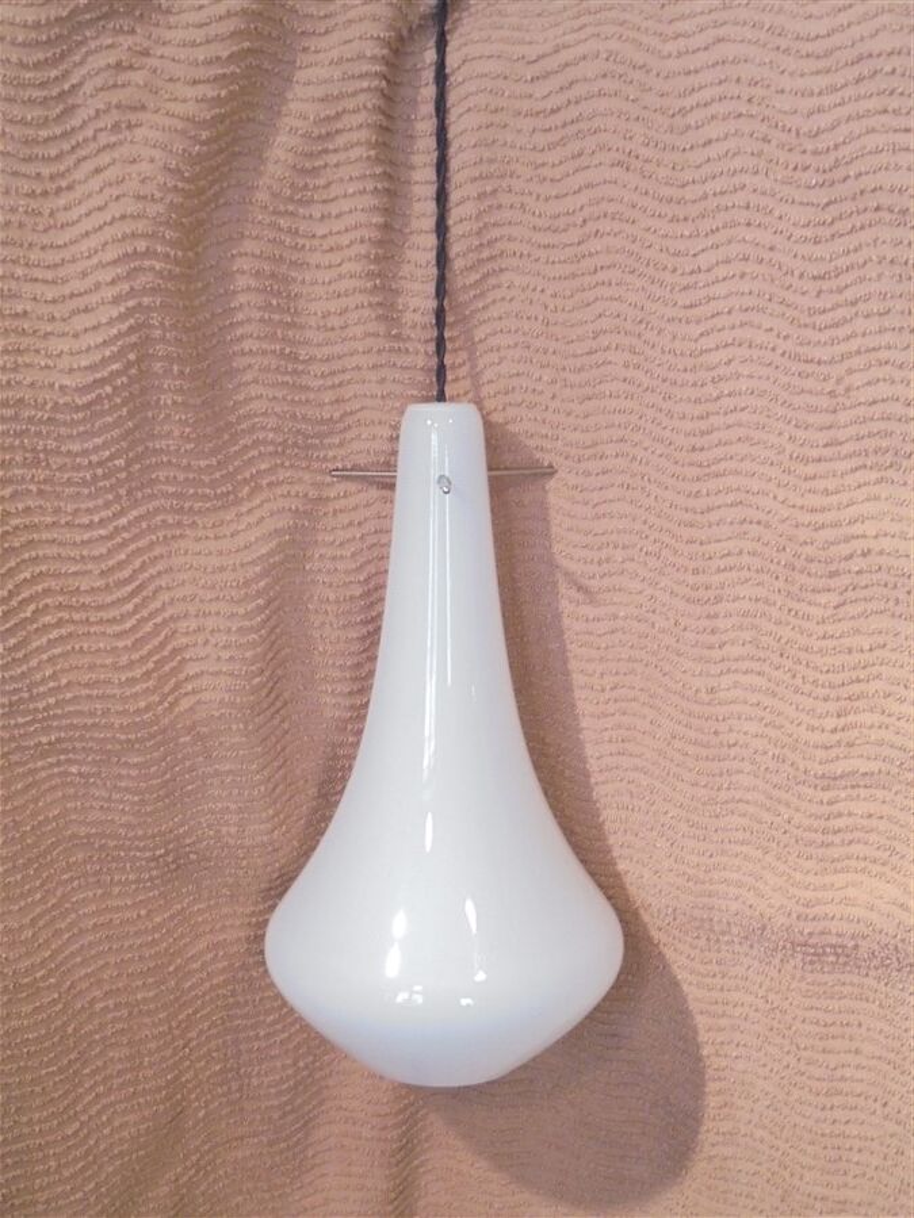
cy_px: 609
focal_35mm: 43
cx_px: 457
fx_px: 1514
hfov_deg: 33.6
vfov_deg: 43.9
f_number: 4.5
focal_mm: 7.8
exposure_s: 1/8
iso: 400
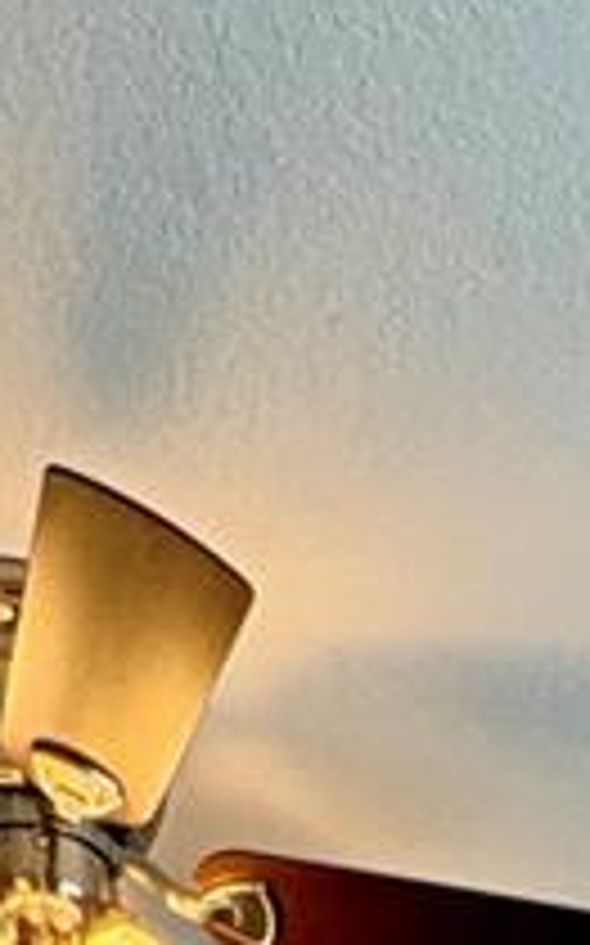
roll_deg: -1.7
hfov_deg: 14.6
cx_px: 784
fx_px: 2190
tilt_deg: -12.1
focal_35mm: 85
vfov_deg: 12.6
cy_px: 2642
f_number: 2.2
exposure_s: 1/60
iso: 125
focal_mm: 2.22
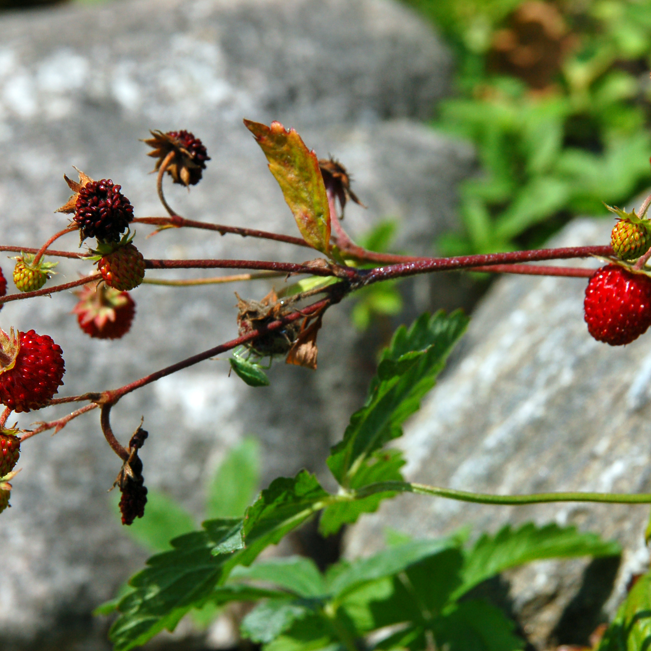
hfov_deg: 12.9
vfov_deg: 12.9
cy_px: 325
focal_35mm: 135
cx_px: 357
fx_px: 2872
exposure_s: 1/125
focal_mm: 70
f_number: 11
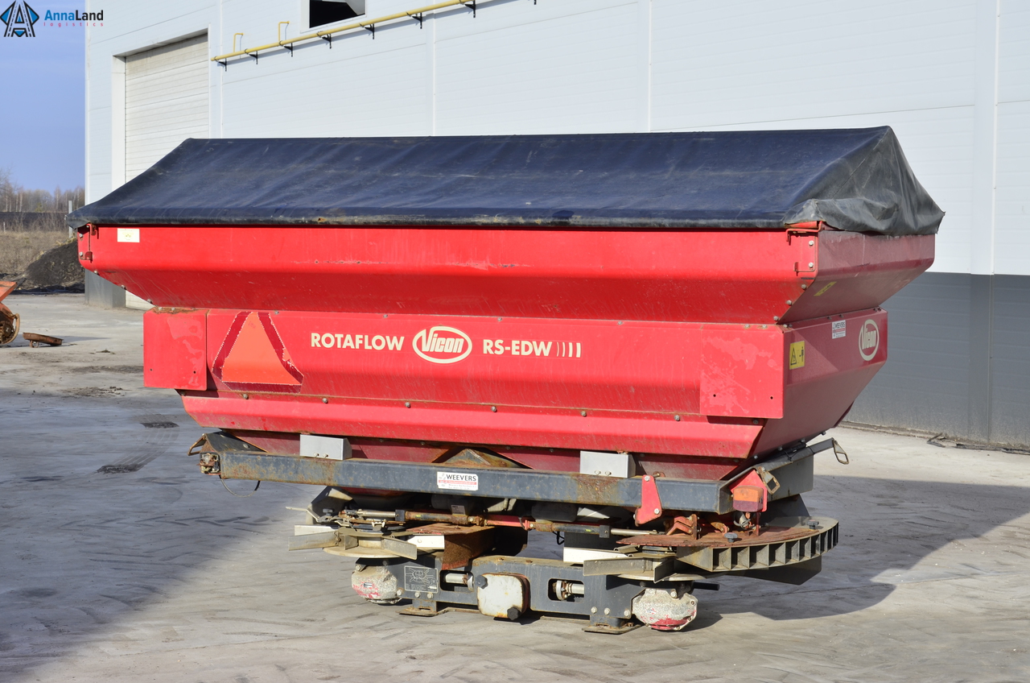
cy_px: 342
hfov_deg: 29.9
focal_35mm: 68
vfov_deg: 20.1
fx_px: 1927
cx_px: 515
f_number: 10
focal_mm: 45
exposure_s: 1/200
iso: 125
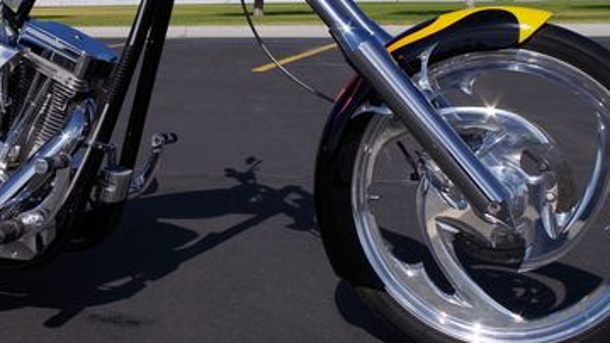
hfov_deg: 36.5
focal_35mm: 56
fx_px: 906
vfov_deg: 20.9
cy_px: 20
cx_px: 170
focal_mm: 20
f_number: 10
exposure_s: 1/800
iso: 200
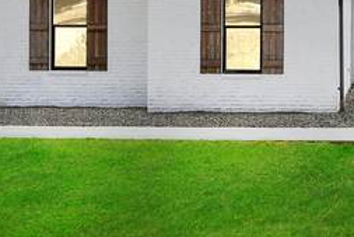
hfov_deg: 22.2
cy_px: 9
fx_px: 859
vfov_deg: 15.4
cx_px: 376
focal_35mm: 87
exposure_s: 1/160
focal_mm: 11.5
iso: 100
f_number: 10
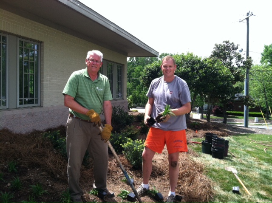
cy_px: 102
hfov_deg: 52.7
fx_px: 275
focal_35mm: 35
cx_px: 136
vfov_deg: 40.6
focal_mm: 3.85
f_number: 2.8
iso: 80
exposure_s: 1/588
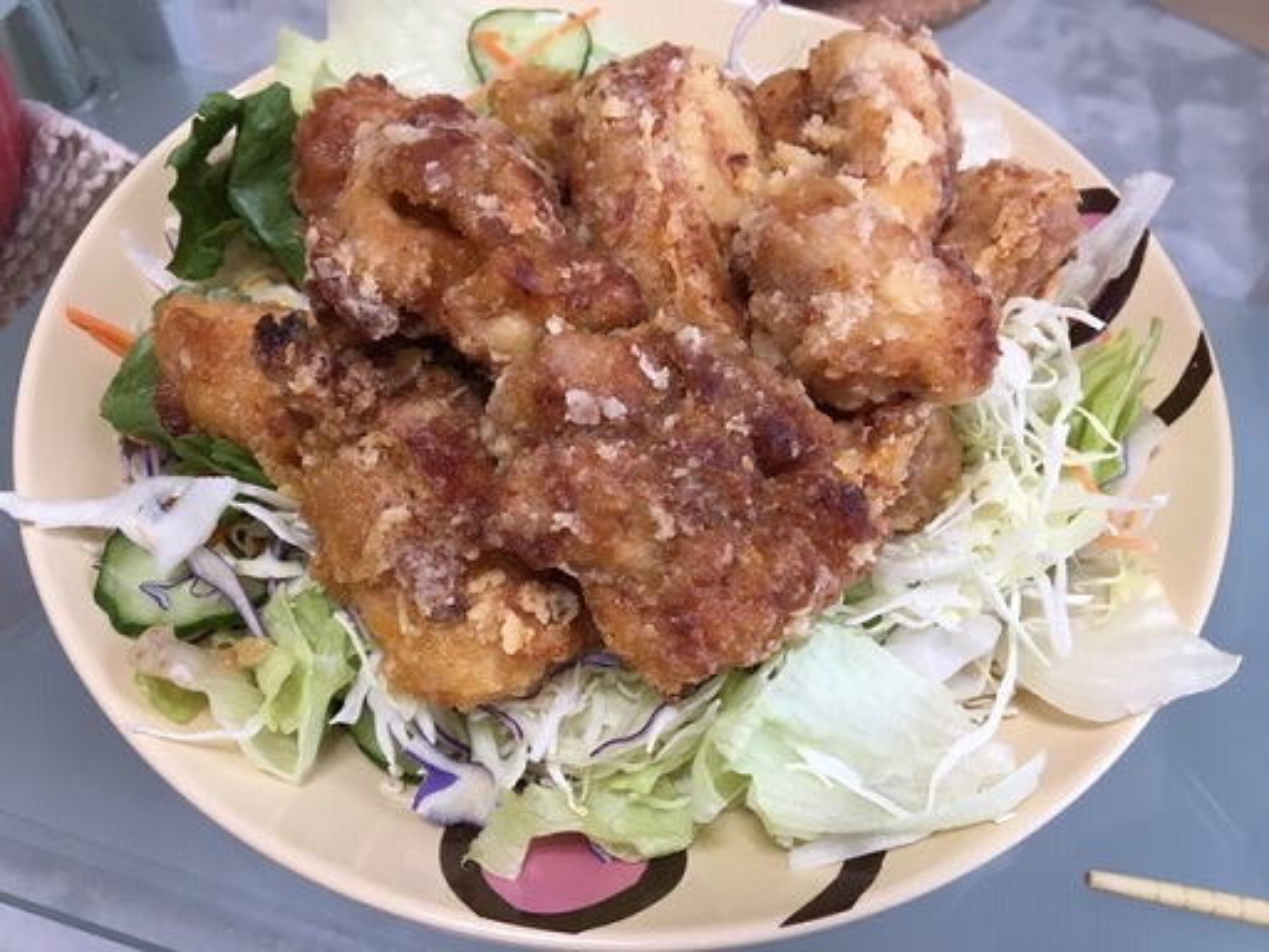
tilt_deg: -56.0
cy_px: 476
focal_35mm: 29
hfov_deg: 61.7
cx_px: 634
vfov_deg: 48.2
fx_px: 1063
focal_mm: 4.15
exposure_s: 1/30
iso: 50
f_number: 2.2
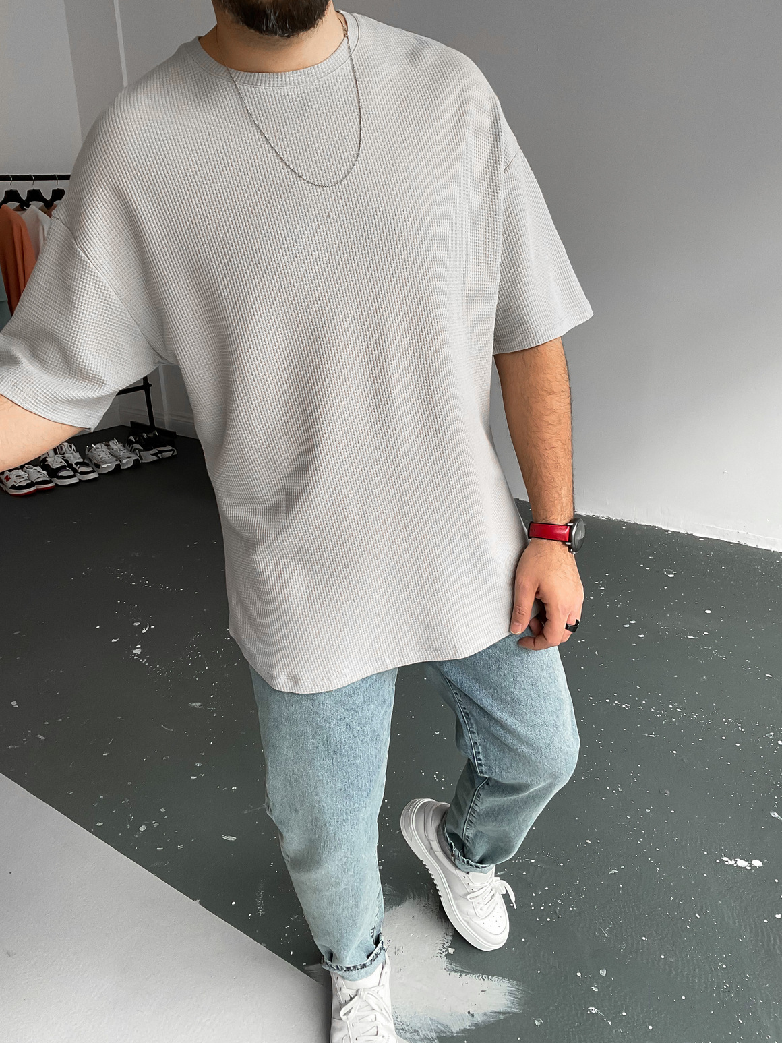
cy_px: 512
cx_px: 383
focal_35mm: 30
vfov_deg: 60.0
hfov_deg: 46.8
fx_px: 904
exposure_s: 1/85
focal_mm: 3
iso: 64
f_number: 1.8
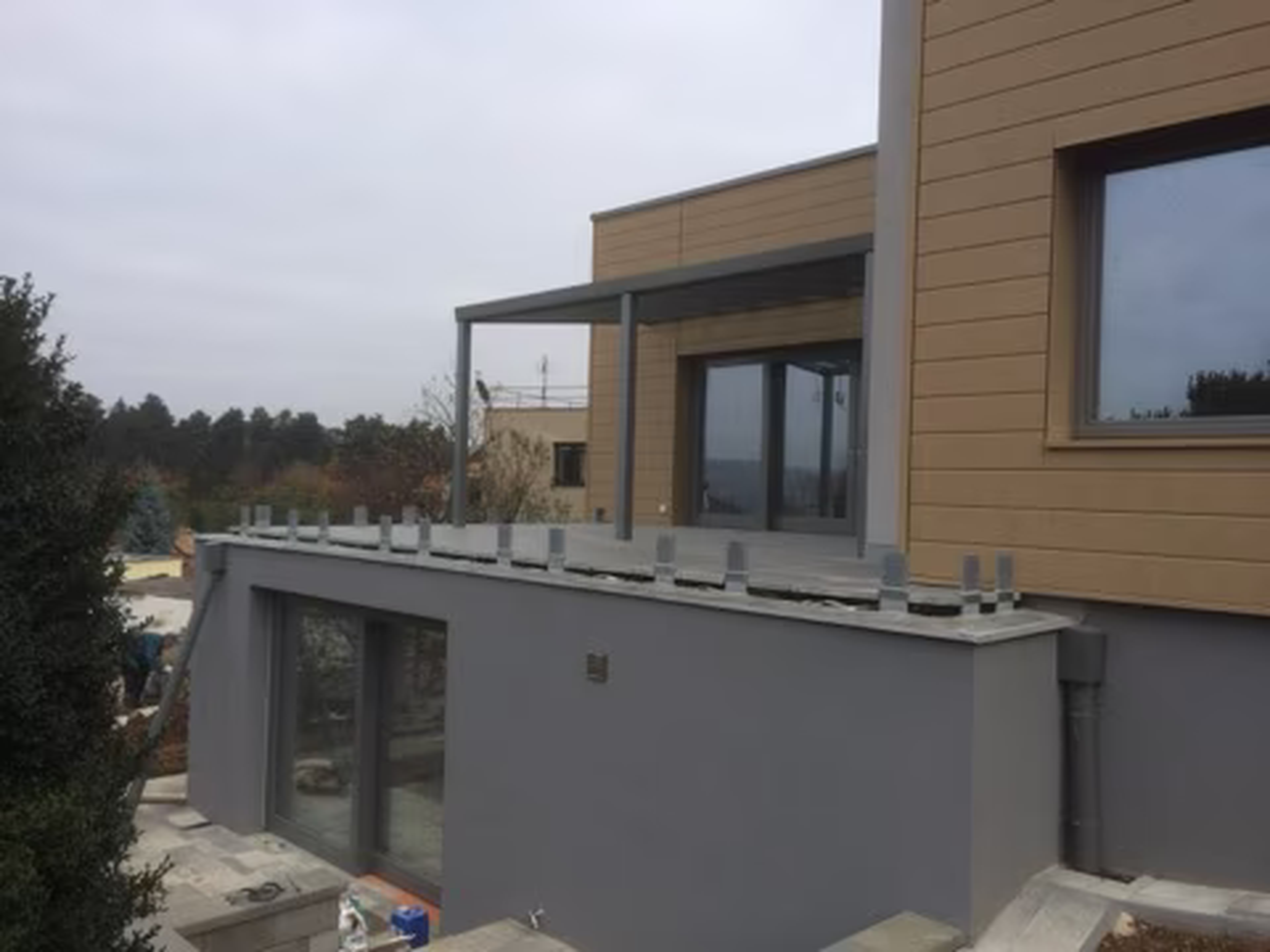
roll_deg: -1.3
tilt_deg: -2.6
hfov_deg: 61.7
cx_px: 635
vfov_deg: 48.2
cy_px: 476
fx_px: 1064
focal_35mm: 29
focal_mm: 4.15
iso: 32
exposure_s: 1/1466
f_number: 2.2
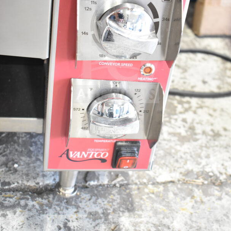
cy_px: 73
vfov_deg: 31.3
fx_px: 408
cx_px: 116
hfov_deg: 31.6
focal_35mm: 54
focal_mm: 28
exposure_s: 1/80
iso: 1600
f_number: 4.5
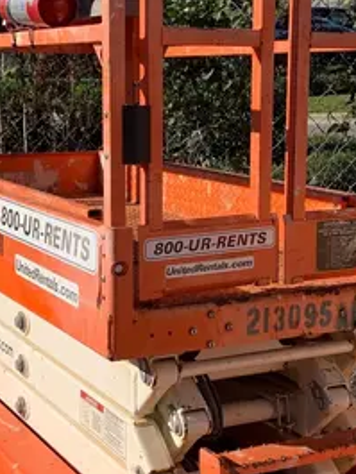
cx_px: 174
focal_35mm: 72
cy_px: 208
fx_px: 986
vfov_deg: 27.0
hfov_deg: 20.5
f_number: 1.8
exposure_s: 1/1718
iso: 25
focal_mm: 4.25
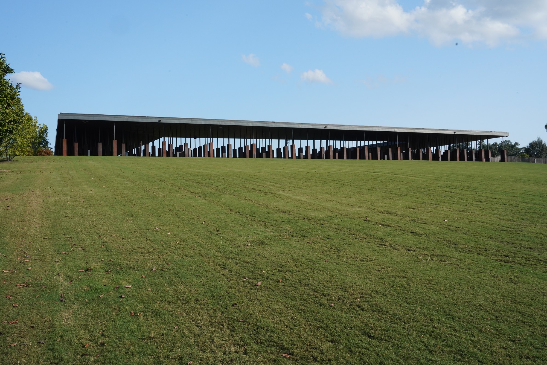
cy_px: 182
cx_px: 274
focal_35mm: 35
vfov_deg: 37.9
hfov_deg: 54.4
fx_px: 532
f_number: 22
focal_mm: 35
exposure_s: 1/100
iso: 800
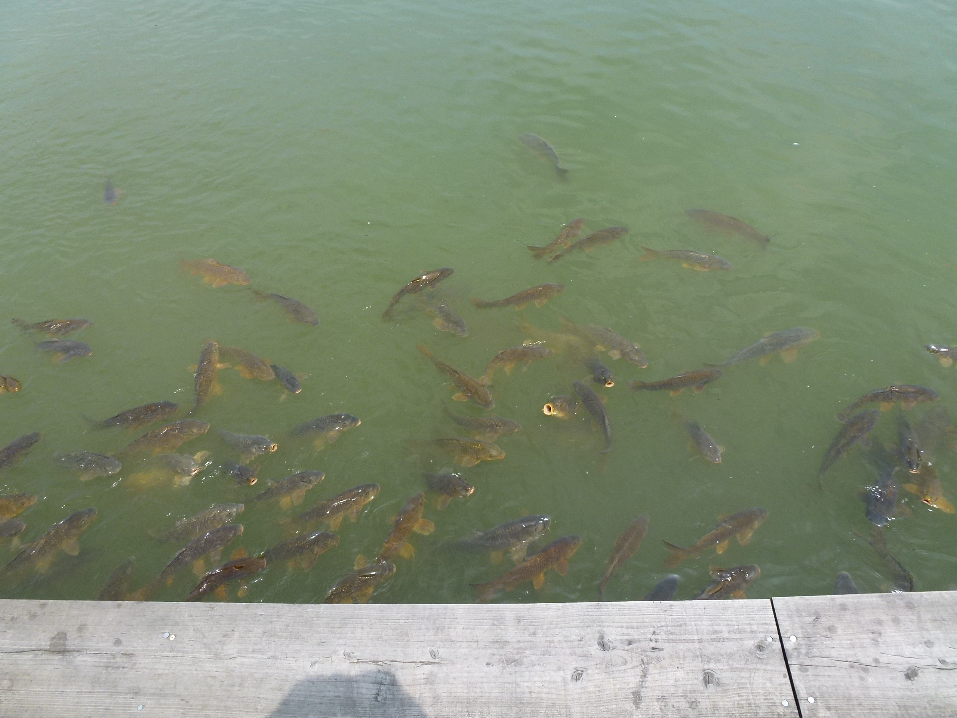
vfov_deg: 56.8
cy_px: 359
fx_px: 664
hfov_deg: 71.6
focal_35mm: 24
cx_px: 478
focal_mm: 4.3
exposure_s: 1/400
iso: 100
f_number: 4
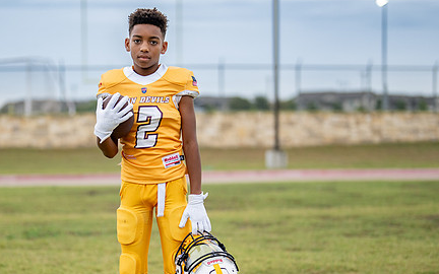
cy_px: 178
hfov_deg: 24.6
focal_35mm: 84
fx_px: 1005
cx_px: 164
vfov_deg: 15.5
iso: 320
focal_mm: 50
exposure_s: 1/2000
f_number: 1.2
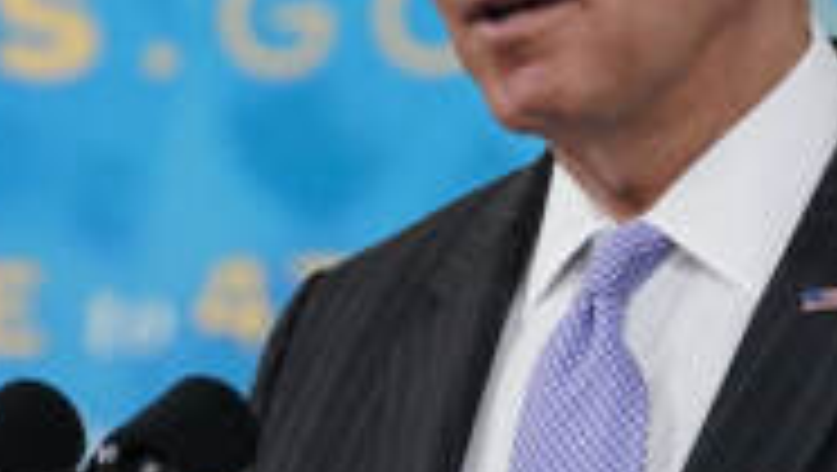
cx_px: 4
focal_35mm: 998
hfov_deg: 2.2
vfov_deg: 1.2
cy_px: -112
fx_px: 22169
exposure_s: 1/320
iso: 2500
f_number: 4.5
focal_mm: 231
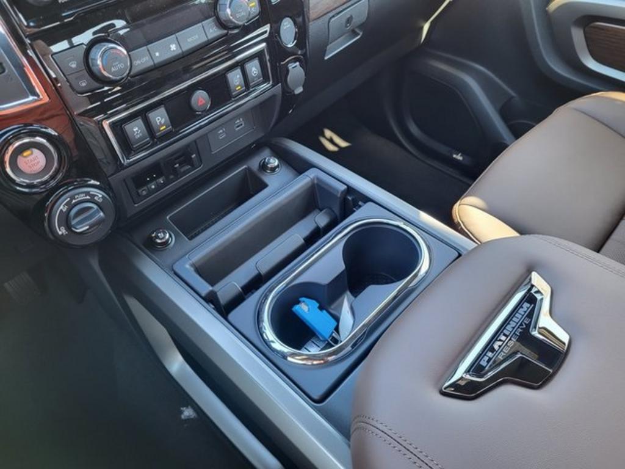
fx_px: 469
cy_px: 234
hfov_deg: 67.3
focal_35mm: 26
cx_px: 312
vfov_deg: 53.1
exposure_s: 1/60
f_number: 1.8
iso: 200
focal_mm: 5.4
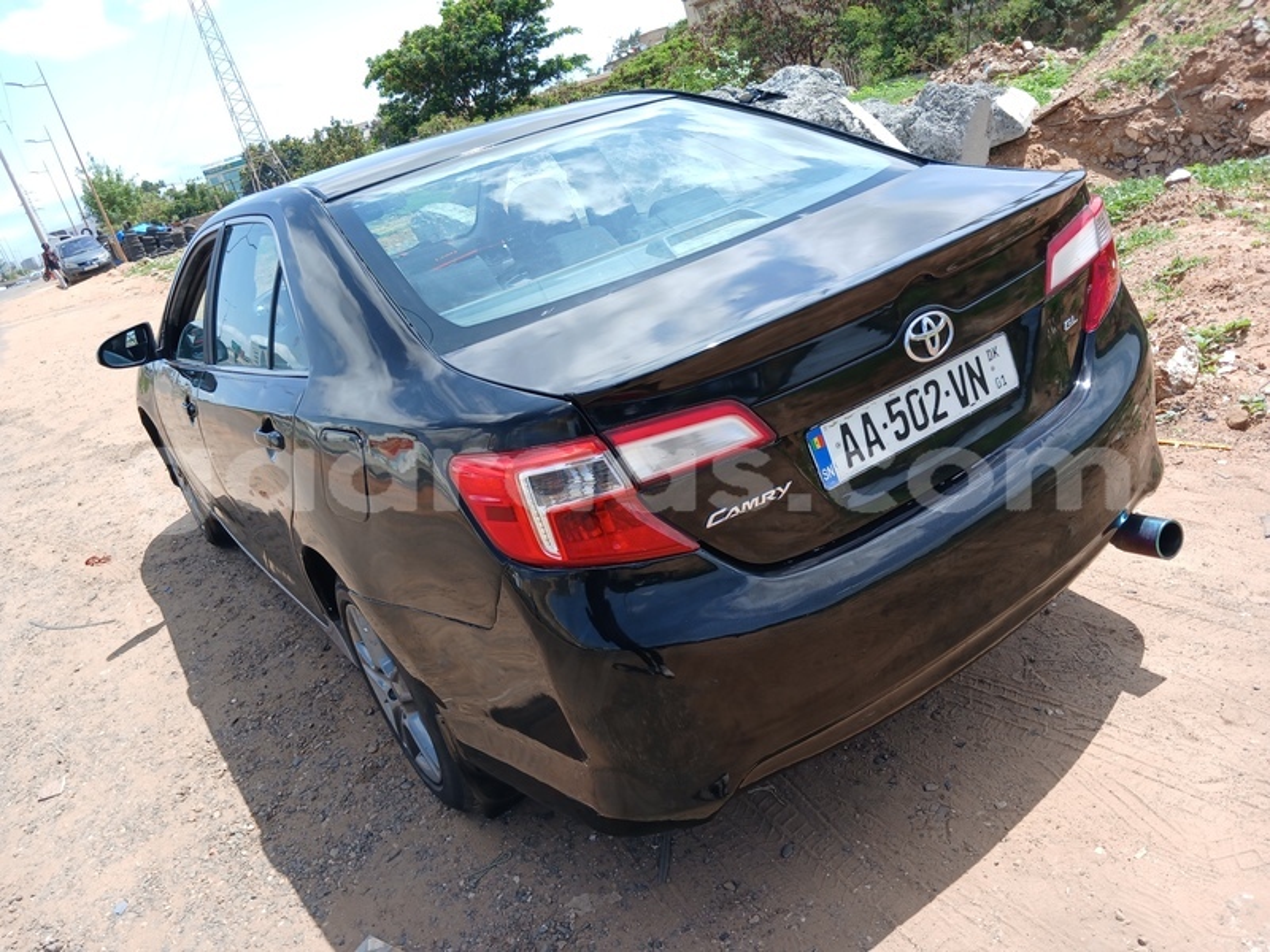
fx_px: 991
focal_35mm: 27
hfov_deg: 65.3
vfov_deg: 51.4
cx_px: 635
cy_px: 476
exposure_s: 1/262
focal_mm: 3.98
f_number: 1.8
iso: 20
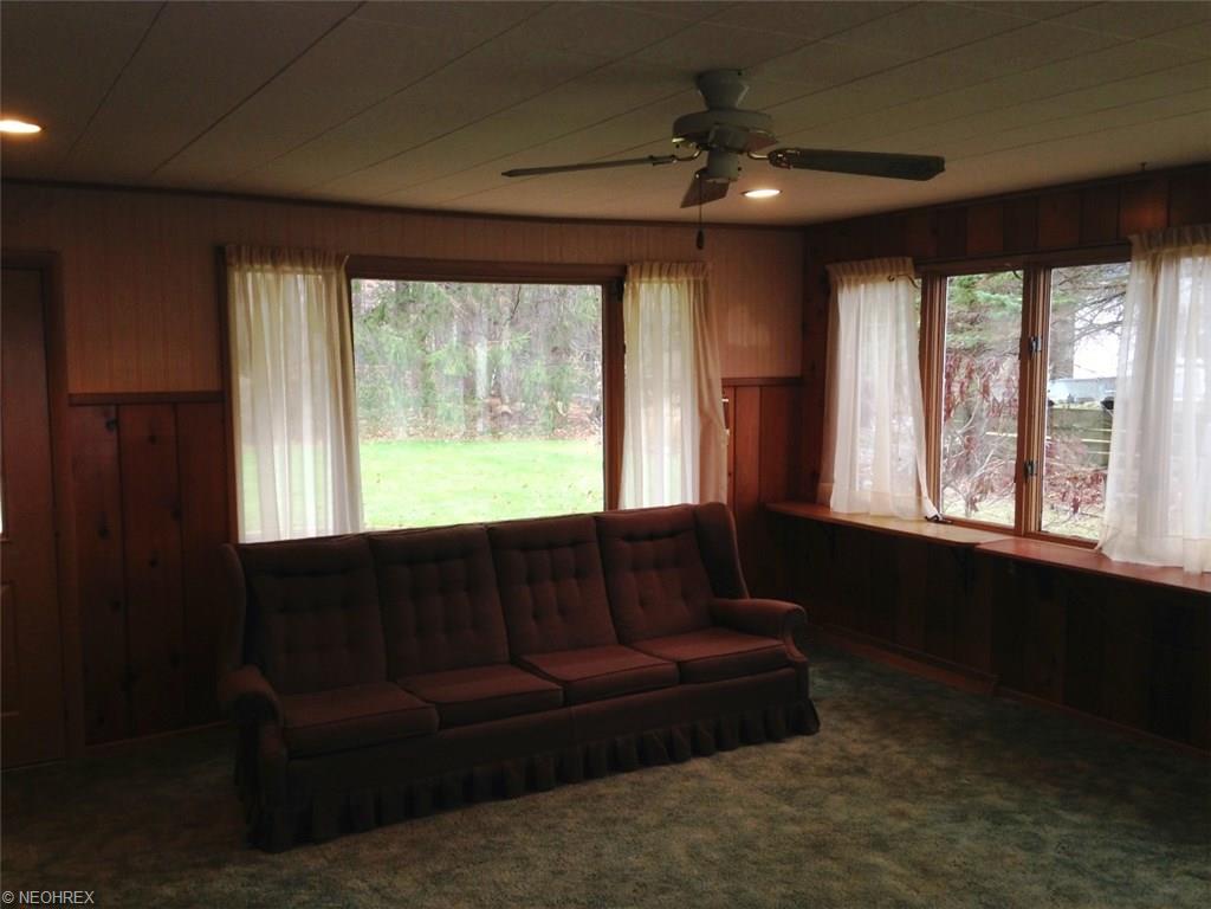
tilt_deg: -7.0
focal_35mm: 33
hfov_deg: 55.4
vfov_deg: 42.9
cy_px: 454
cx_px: 606
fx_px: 1154
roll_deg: +0.0
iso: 50
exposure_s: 1/21
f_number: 2.4
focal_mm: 4.12
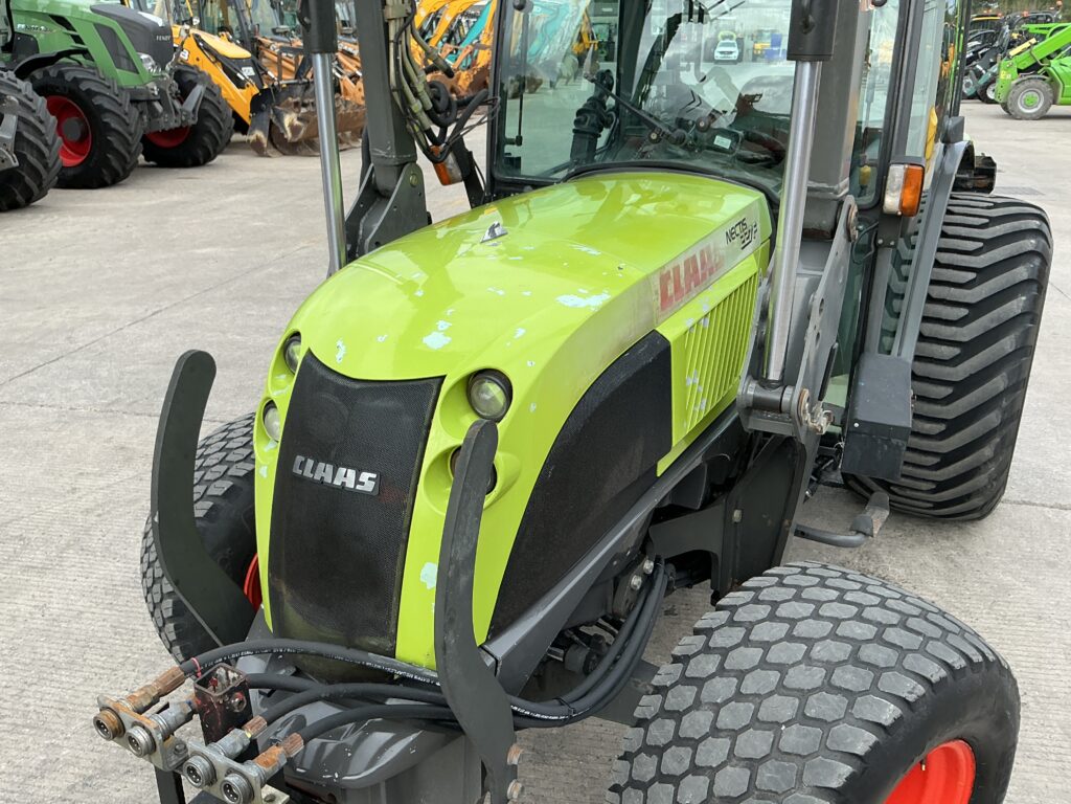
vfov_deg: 49.7
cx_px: 536
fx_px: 866
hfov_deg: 63.4
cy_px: 402
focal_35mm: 28
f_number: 1.8
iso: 25
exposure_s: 1/524
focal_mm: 3
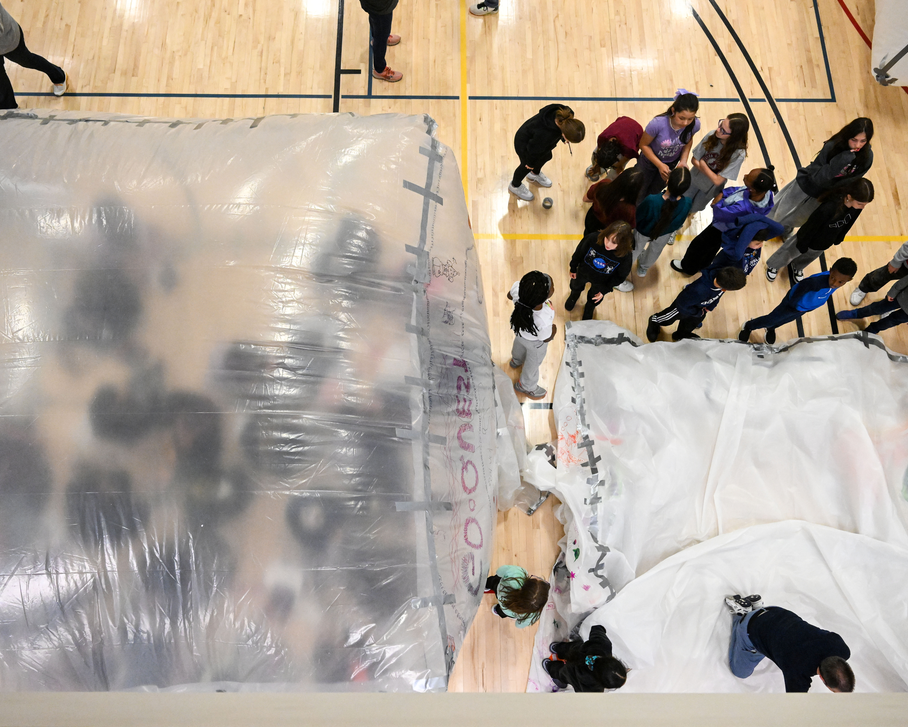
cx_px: 436
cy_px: 368
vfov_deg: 51.5
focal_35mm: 28
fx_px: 752
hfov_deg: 62.2
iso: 6400
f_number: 4
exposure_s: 1/500
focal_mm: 24
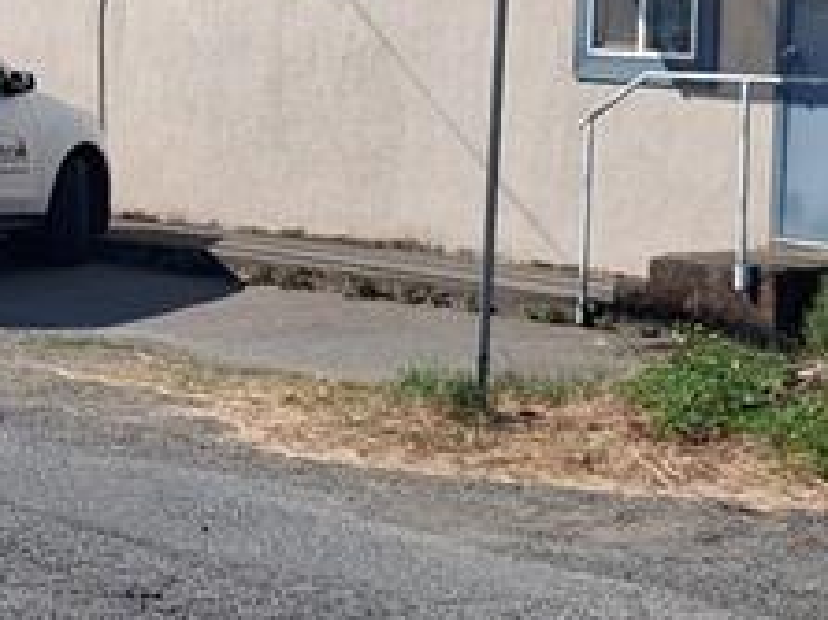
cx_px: 431
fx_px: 2964
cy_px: -33
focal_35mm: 124
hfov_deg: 15.9
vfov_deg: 11.8
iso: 25
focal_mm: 4
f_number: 1.8
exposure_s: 1/637
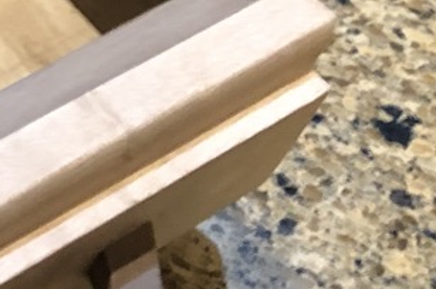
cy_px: -391
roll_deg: -3.1
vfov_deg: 9.3
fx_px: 1609
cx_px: -494
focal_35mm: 133
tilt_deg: -32.3
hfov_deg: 13.0
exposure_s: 1/9
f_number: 1.8
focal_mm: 3.99
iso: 100
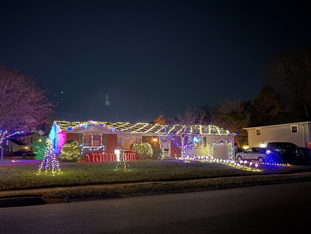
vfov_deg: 40.7
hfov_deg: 52.0
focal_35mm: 35
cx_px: 113
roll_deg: +0.3
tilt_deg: +5.4
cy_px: 127
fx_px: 315
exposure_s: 1/9
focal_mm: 5.96
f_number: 1.6
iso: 1000
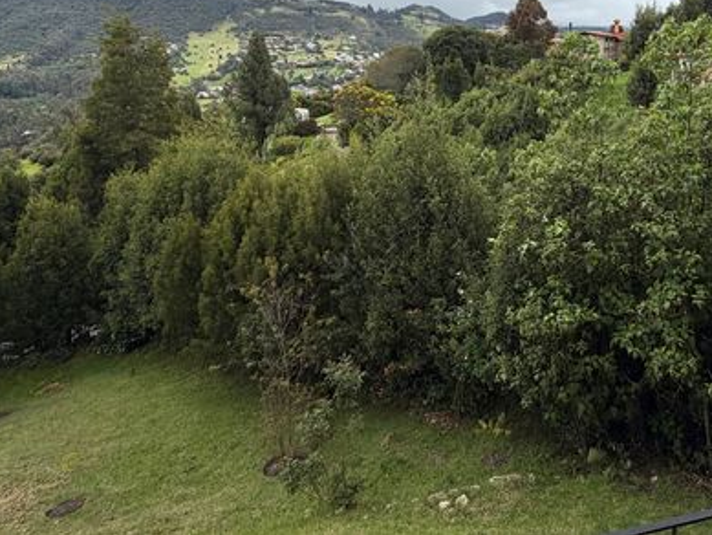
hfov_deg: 69.5
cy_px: 79
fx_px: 494
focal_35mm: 24
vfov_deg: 51.8
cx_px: 477
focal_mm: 2.22
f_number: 2.2
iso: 20
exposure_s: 1/1087
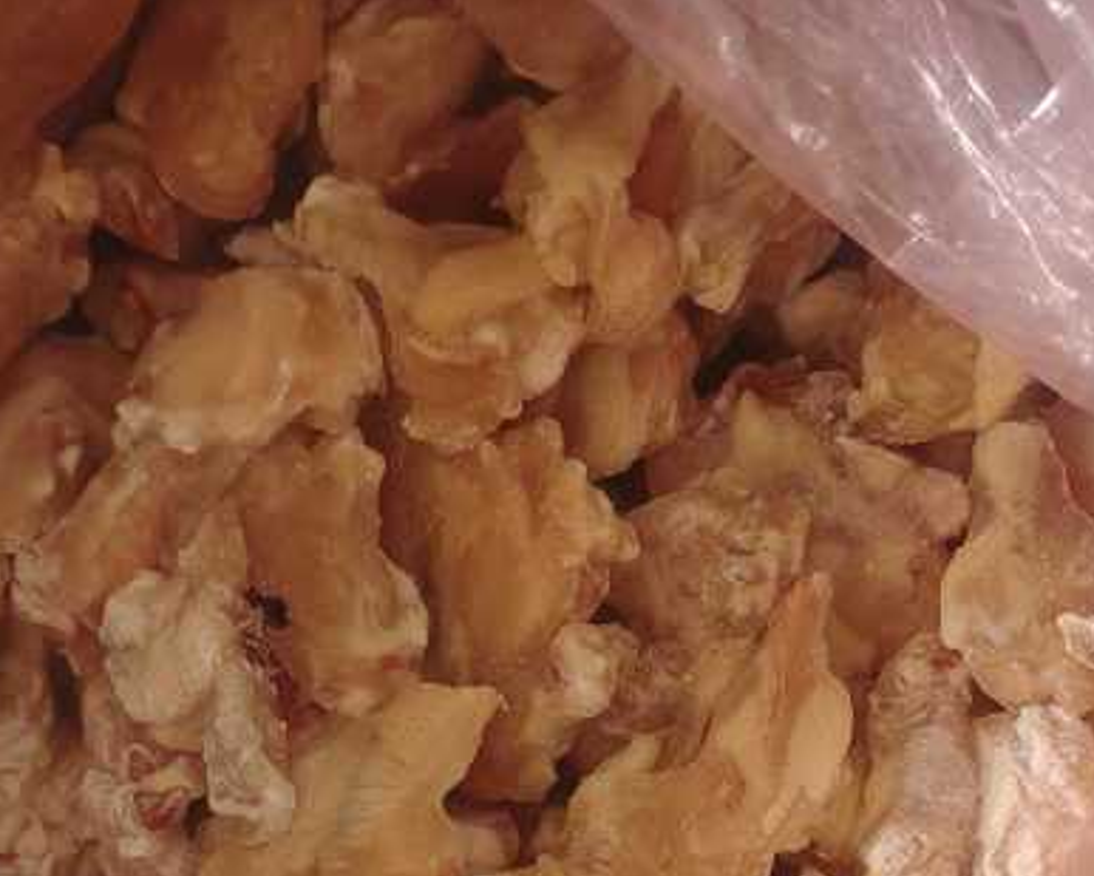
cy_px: 1096
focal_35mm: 62
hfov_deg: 30.5
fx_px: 2008
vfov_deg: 22.4
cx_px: 564
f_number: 1.75
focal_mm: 5.5
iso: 220
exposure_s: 1/100
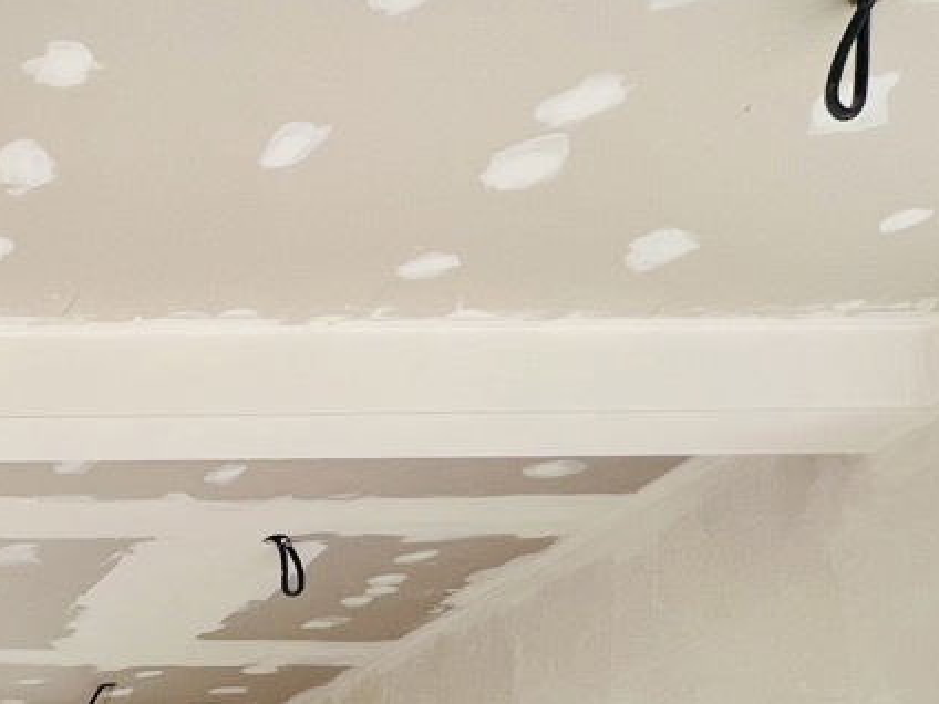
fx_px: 1329
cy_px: 1060
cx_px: -363
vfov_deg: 23.6
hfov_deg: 29.1
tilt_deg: +1.2
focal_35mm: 49
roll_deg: +0.6
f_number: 1.8
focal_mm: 1.57
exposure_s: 1/99
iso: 64
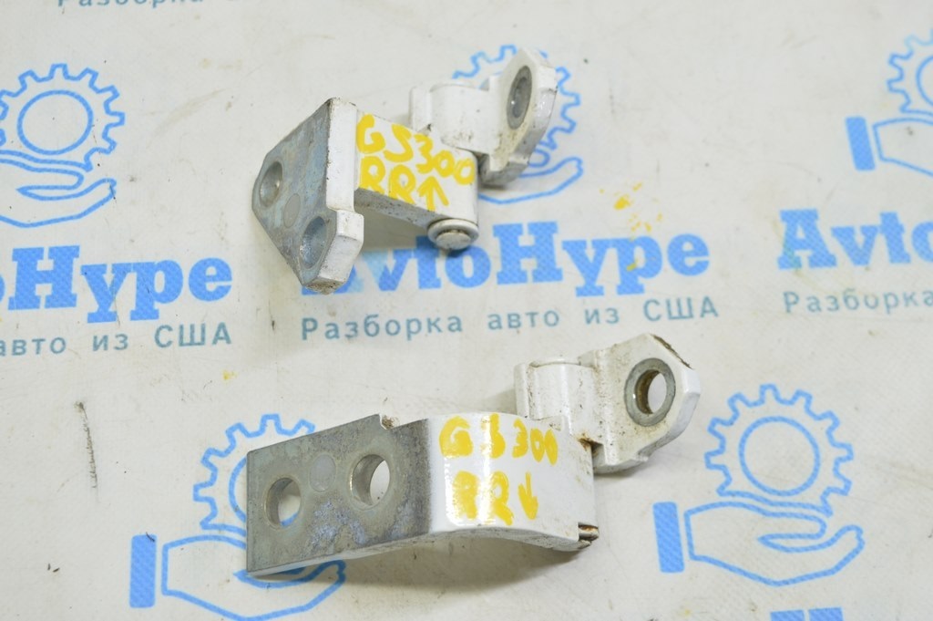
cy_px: 310
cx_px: 466
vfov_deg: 28.9
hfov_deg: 42.4
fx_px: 1204
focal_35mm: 46
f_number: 5.6
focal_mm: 31
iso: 400
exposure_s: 1/20
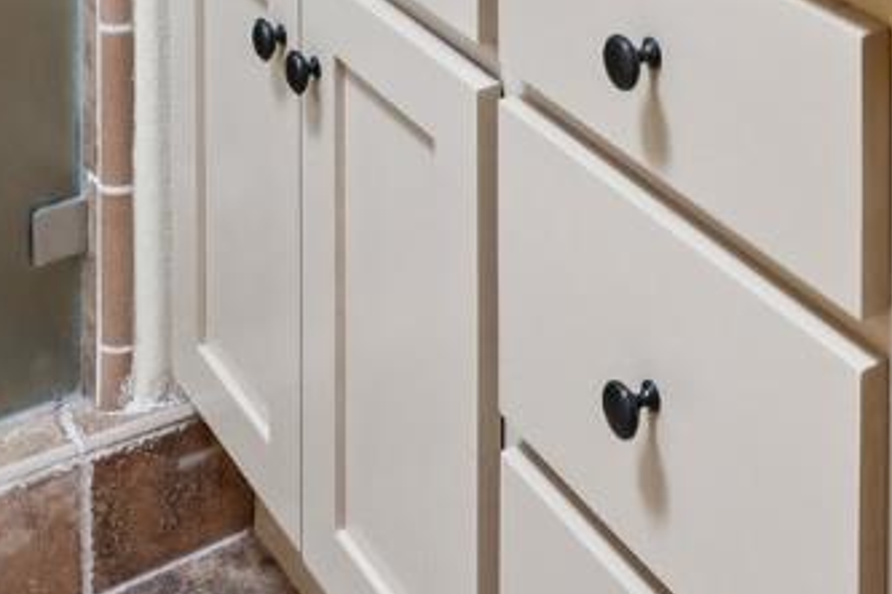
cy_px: -681
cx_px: 560
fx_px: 1561
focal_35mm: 63
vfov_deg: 15.7
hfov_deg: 31.7
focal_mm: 14
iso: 640
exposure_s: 1/15
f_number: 8
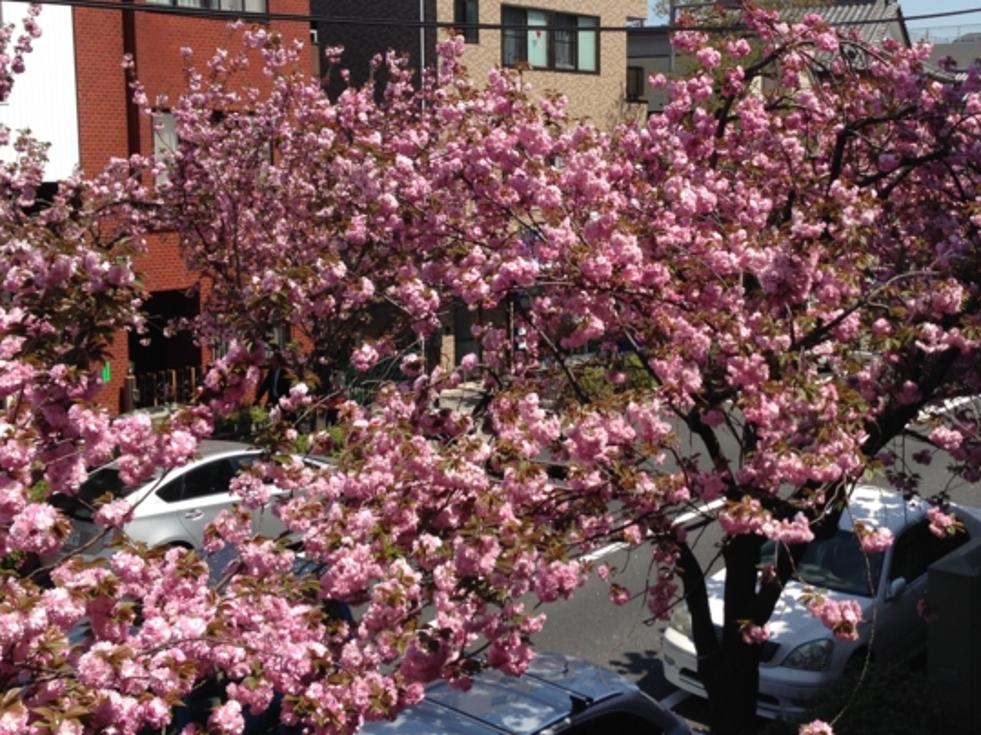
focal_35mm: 49
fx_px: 1388
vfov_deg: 29.6
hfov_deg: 38.8
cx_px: 586
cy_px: 293
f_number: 2.4
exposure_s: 1/1355
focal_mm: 4.12
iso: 50
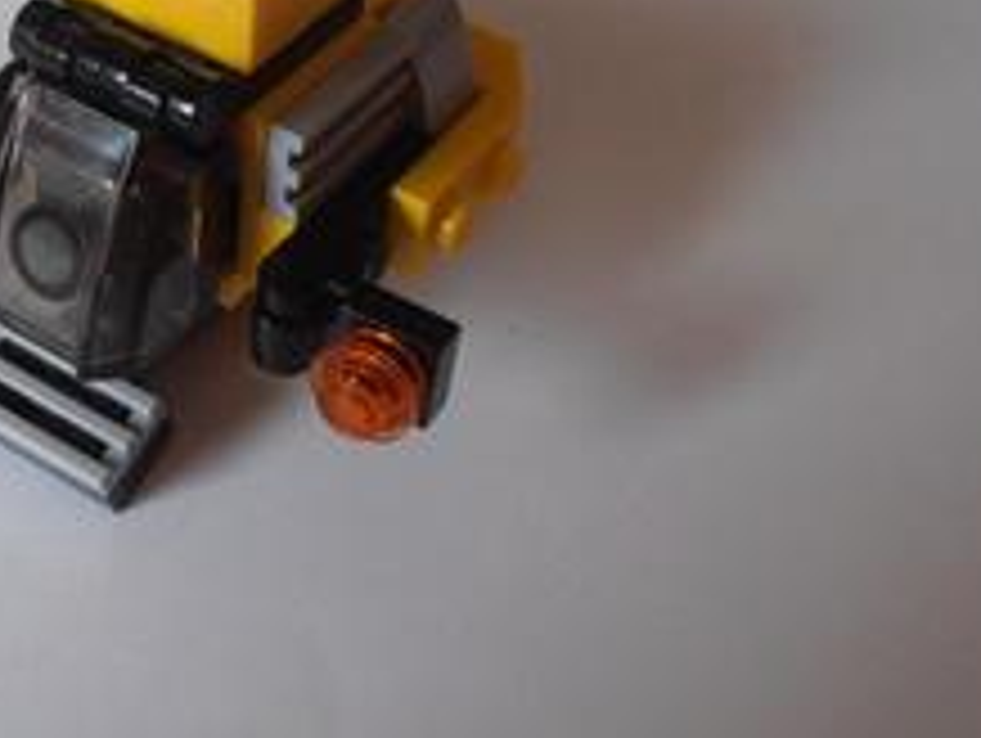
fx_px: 1731
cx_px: 274
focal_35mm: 61
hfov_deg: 31.2
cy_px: 162
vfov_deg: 23.8
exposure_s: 1/20
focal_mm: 6.61
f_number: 3.9
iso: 125
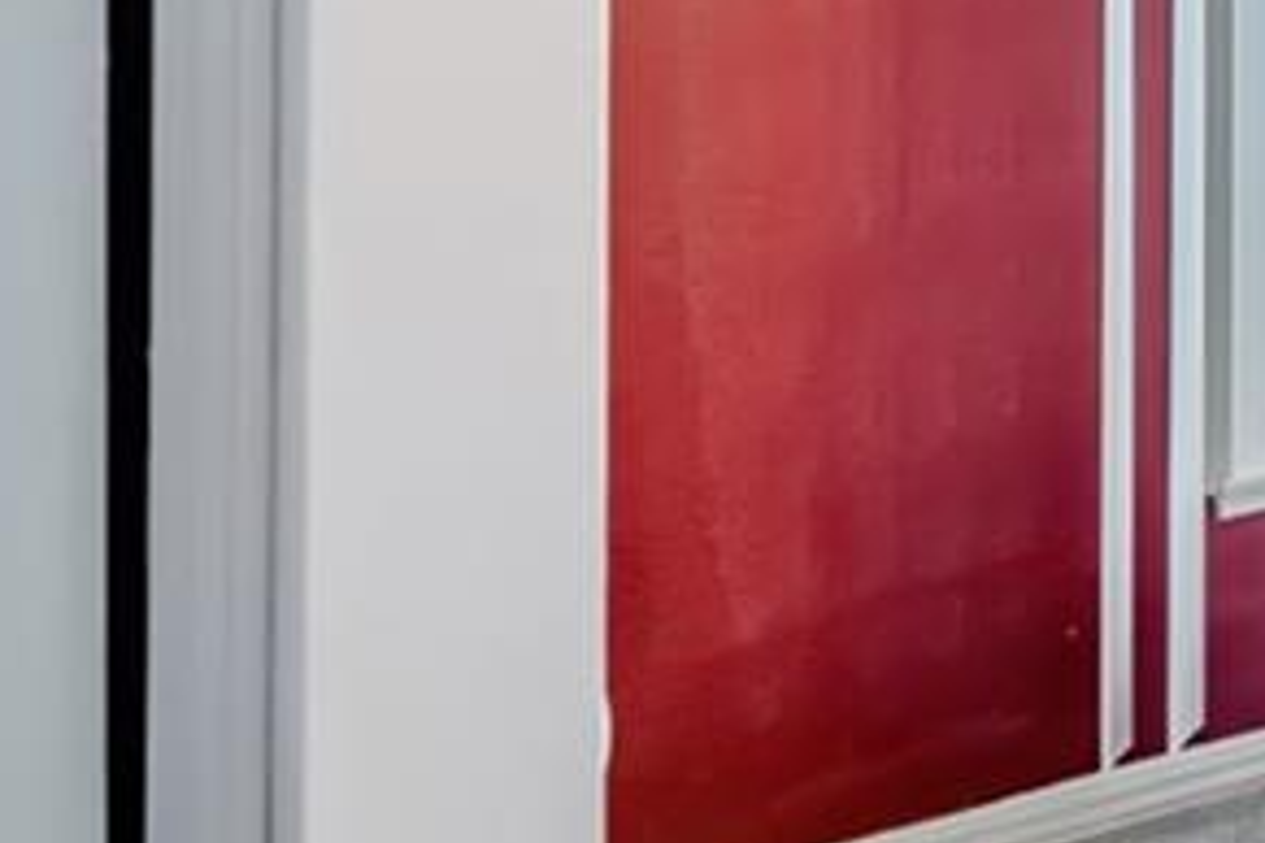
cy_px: -556
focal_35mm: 77
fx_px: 2705
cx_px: 3078
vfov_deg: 15.7
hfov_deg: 14.9
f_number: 4
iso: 2500
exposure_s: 1/1000
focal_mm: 14
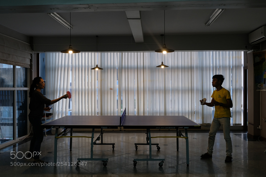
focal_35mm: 32
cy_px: 88
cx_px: 133
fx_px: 236
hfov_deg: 58.7
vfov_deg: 41.1
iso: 400
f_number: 3.2
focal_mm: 21.4
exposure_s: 1/60
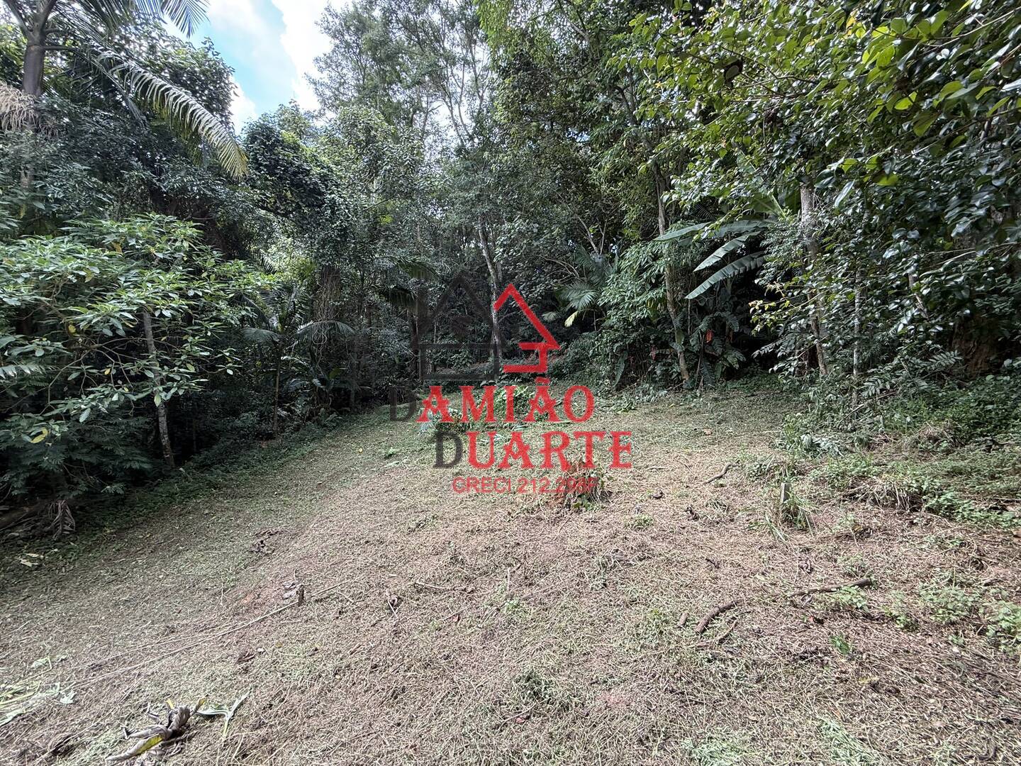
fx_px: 413
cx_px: 510
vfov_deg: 85.7
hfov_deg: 102.1
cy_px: 383
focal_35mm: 14
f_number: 2.2
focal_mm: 2.22
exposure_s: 1/99
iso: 50
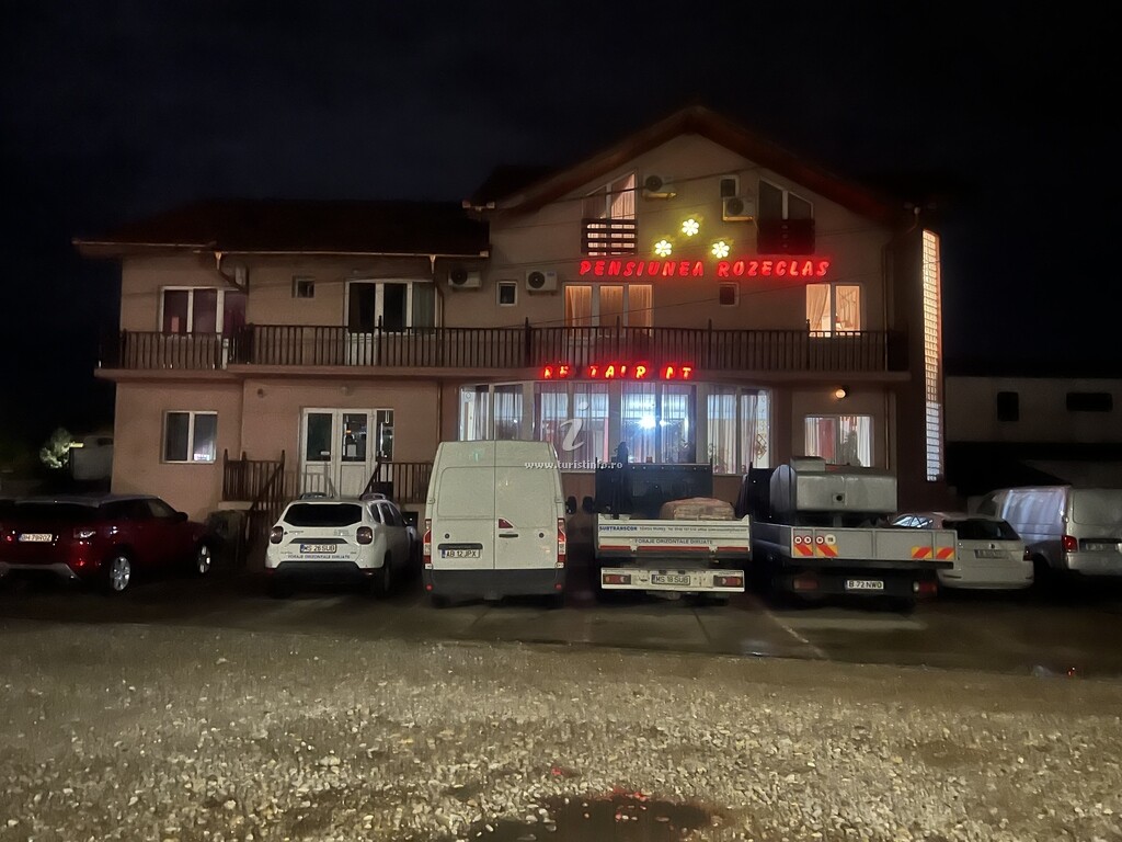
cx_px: 561
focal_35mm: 26
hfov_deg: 67.3
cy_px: 421
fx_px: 843
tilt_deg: +4.2
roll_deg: -0.6
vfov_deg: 53.1
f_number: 1.5
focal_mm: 5.7
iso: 1250
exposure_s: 1/9
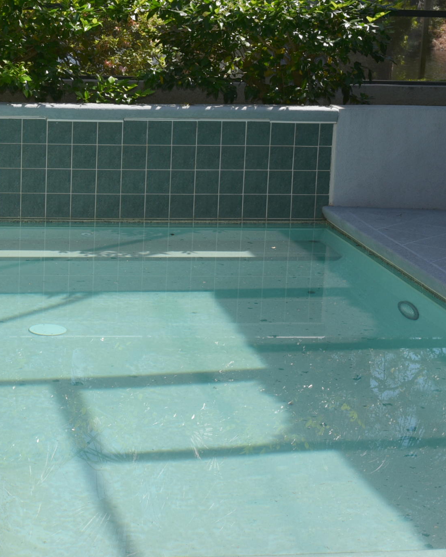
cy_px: 212
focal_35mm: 78
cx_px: 34
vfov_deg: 24.4
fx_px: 1287
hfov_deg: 19.3
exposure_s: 1/200
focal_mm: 38
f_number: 9
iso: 100
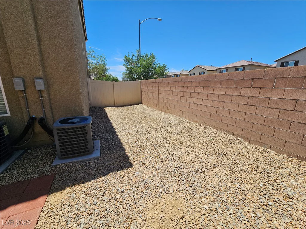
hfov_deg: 106.2
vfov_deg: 89.9
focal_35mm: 13
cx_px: 153
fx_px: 115
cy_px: 114
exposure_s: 1/2708
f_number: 2.2
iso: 50
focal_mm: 2.2
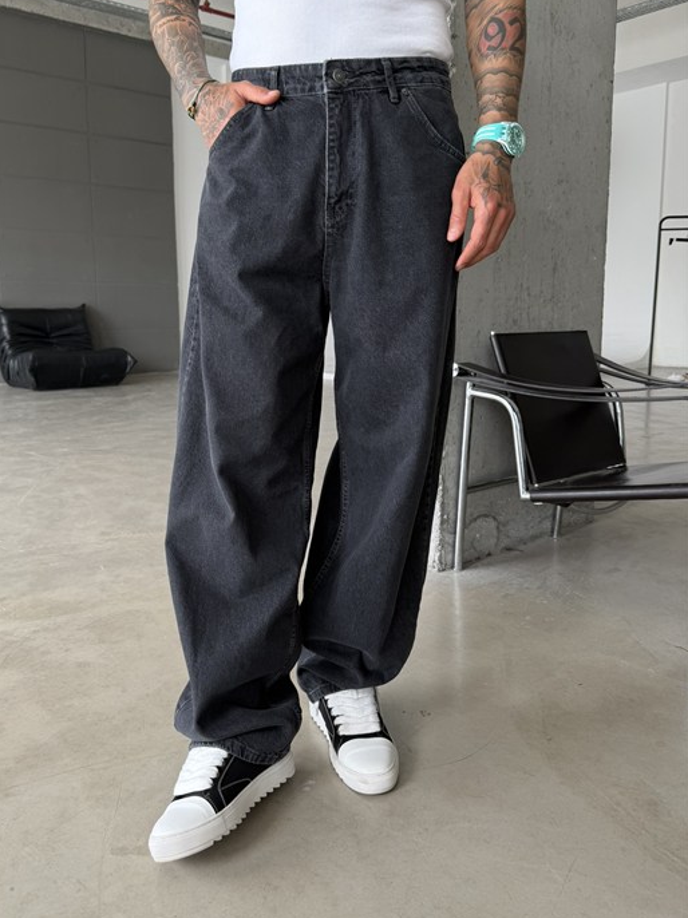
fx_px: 742
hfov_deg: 49.5
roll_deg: +0.6
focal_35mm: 28
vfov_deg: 63.3
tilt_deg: -9.0
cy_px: 411
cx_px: 289
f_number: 1.78
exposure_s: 1/191
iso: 80
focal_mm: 6.76
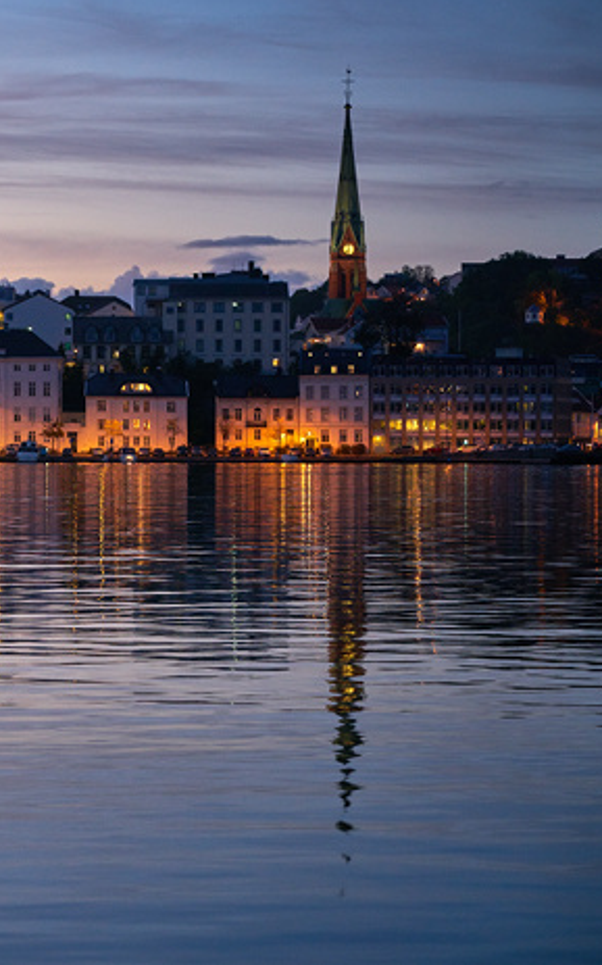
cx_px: -108
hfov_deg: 9.9
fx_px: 3442
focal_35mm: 131
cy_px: 482
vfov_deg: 16.0
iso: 800
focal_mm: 85
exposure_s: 1/8
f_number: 5.6
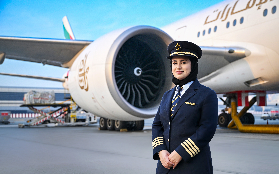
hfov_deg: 45.3
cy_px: 90
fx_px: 335
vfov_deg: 29.2
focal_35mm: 44
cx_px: 140
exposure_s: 1/400
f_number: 3.5
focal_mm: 43
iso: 250
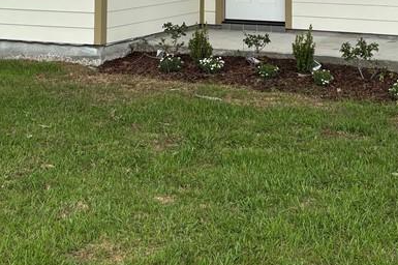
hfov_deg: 28.0
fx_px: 795
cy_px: -92
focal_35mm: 72
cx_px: 247
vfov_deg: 17.6
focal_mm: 5.96
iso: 50
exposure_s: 1/2342
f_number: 1.6
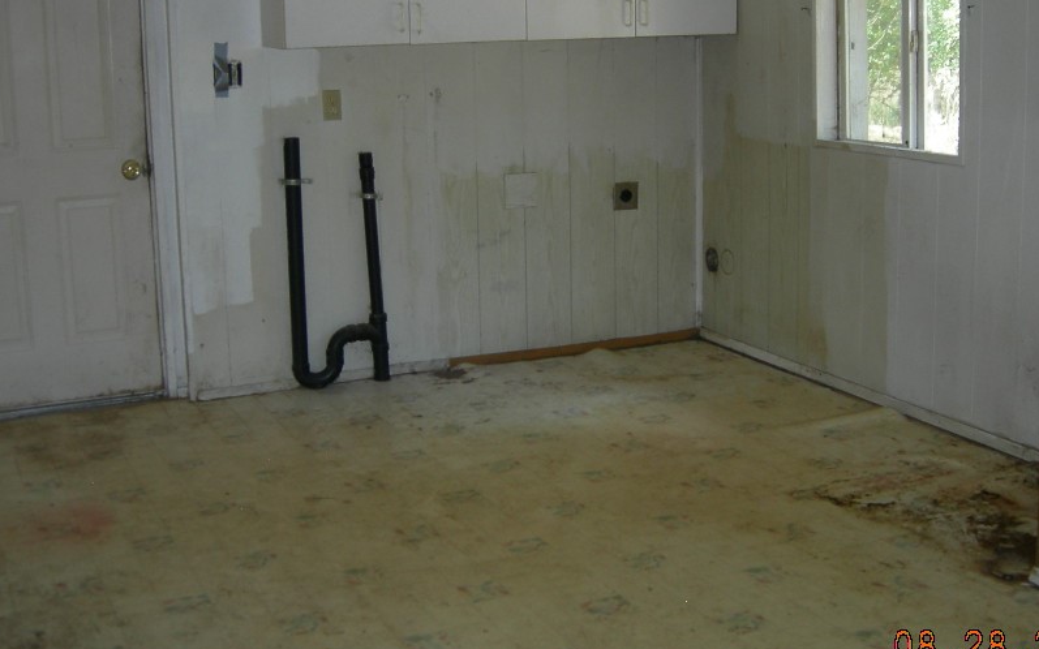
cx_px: 563
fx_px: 1387
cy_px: 250
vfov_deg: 26.3
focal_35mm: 49
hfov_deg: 41.0
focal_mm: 7.5
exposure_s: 1/60.1
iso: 64
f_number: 2.7
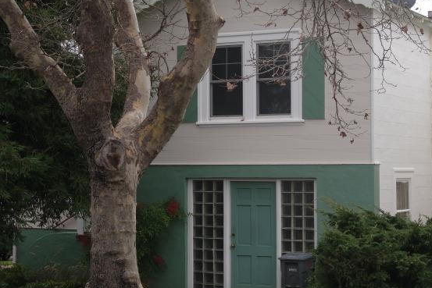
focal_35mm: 89
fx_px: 1068
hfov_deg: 22.9
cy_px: 133
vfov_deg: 15.4
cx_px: 224
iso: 64
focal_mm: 13.1
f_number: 4.2
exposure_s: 1/250
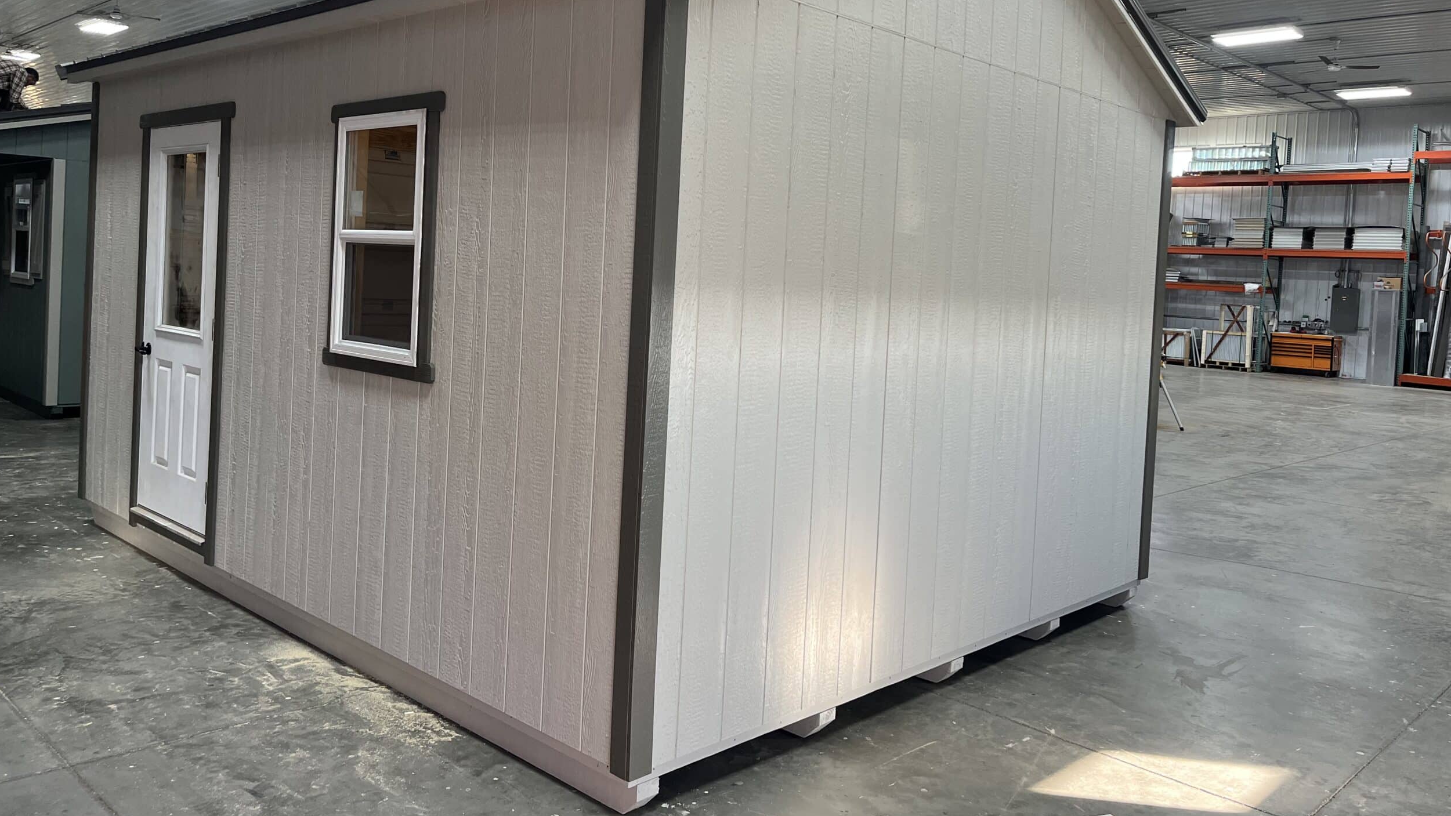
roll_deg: -3.1
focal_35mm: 29
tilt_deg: -0.5
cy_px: 303
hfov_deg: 66.1
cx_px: 736
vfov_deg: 39.9
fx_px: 1116
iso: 100
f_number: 1.6
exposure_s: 1/120
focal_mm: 5.1
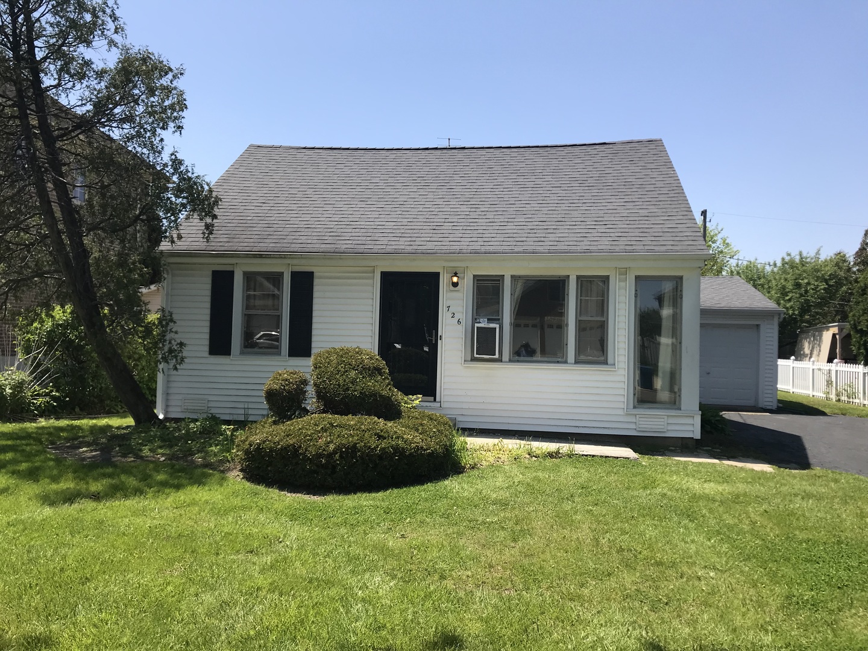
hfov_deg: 63.4
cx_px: 434
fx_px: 702
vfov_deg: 49.7
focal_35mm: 28
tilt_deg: +1.8
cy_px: 326
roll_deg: -1.7
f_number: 1.8
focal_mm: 3.99
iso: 20
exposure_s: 1/1916
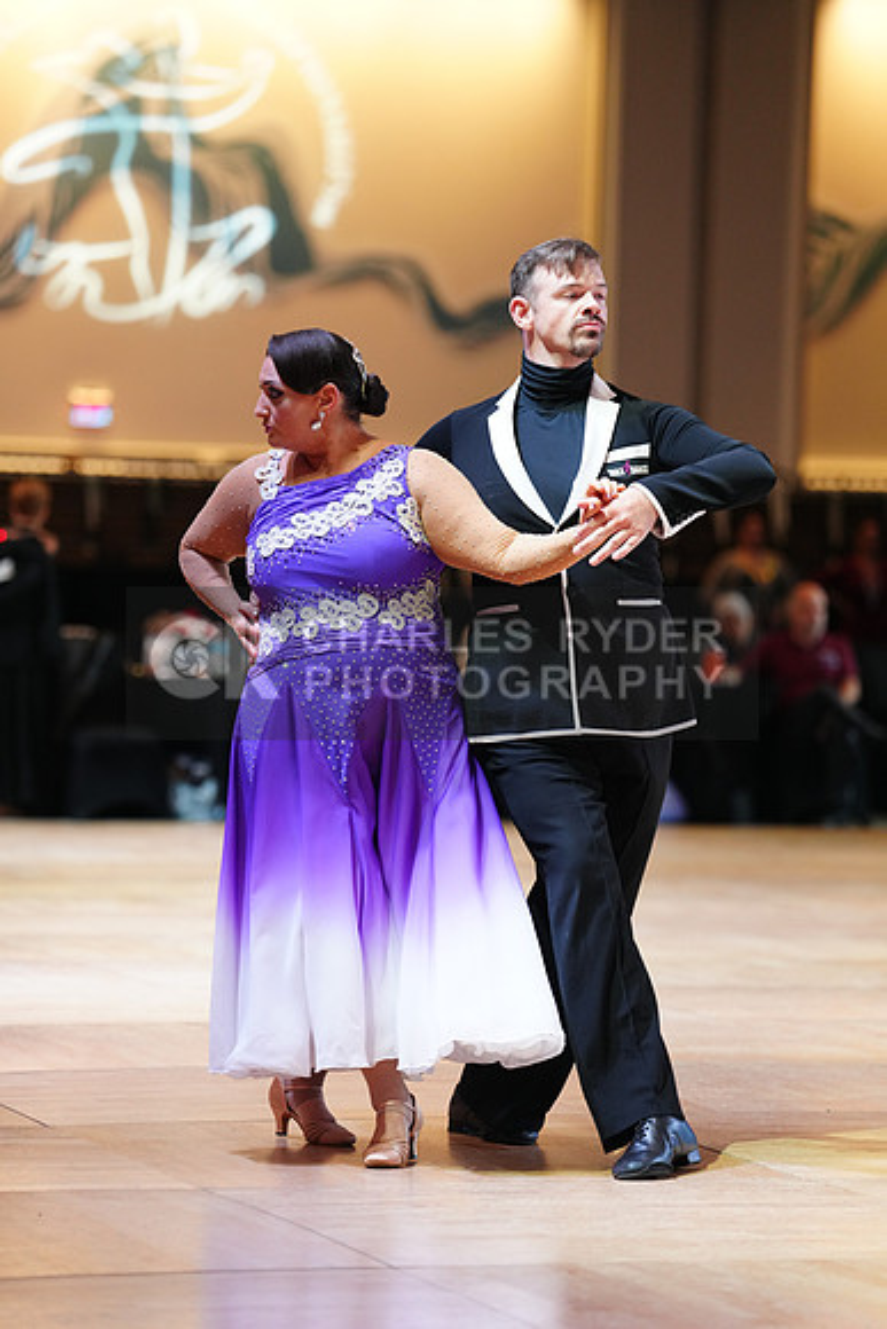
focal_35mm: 141
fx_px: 5208
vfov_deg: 14.5
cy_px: 664
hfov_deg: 9.7
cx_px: 444
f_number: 2.8
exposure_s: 1/400
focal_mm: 141
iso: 2000
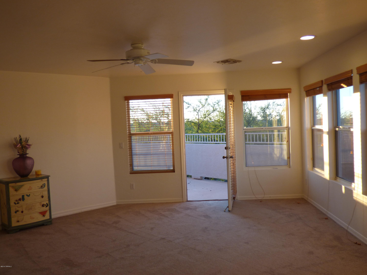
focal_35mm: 32
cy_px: 138
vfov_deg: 44.2
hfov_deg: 56.8
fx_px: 339
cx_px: 184
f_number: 3.4
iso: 125
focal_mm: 5.78
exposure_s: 1/60
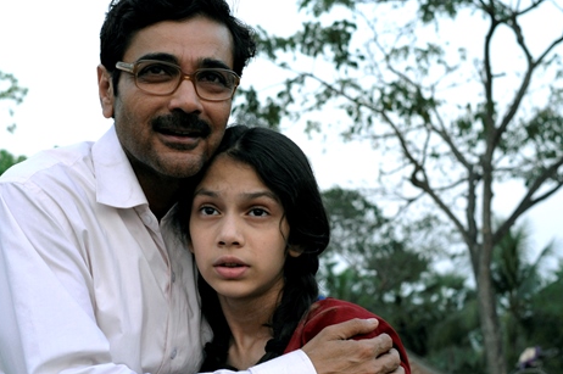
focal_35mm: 73
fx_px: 1136
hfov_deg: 27.8
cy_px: 215
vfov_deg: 18.7
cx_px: 233
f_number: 5
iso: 500
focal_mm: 35
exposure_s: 1/100
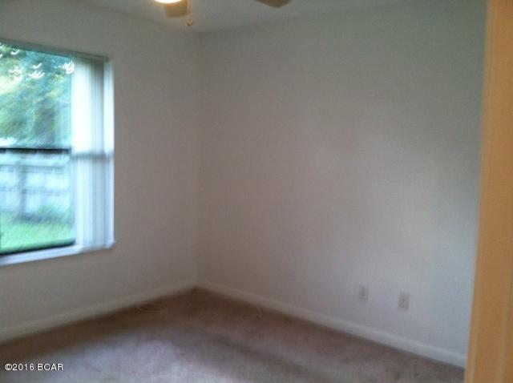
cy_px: 192
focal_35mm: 35
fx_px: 518
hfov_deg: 52.7
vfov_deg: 40.6
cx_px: 256
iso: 125
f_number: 2.8
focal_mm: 3.85
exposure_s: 1/15
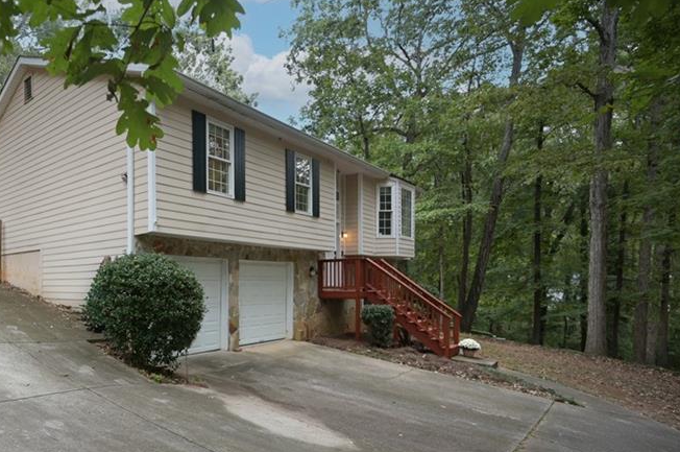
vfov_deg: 56.1
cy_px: 293
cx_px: 155
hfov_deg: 72.2
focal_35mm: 22
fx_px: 415
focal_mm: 14
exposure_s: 1/200
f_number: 4
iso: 250
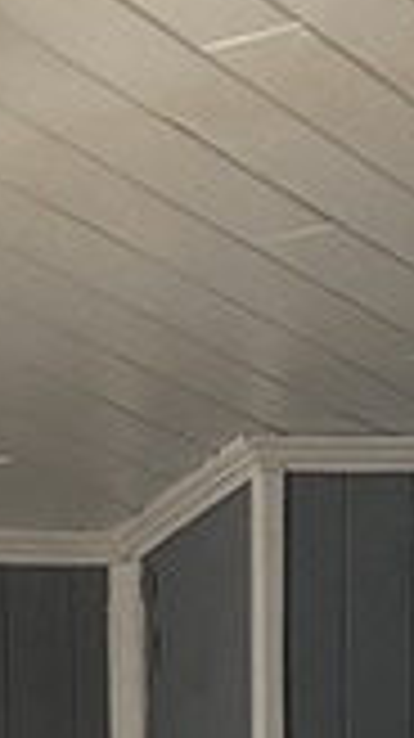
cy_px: 2142
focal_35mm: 187
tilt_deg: -10.0
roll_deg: +2.1
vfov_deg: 9.4
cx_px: -518
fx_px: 3657
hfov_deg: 6.2
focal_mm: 5.96
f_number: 1.6
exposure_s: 1/59
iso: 500
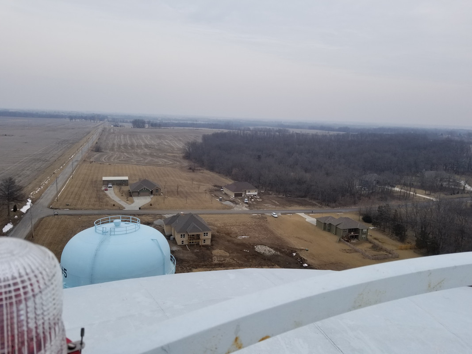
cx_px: 236
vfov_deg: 53.1
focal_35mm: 26
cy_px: 177
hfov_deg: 67.3
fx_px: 354
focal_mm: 4.25
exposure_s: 1/1892
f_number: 1.7
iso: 50
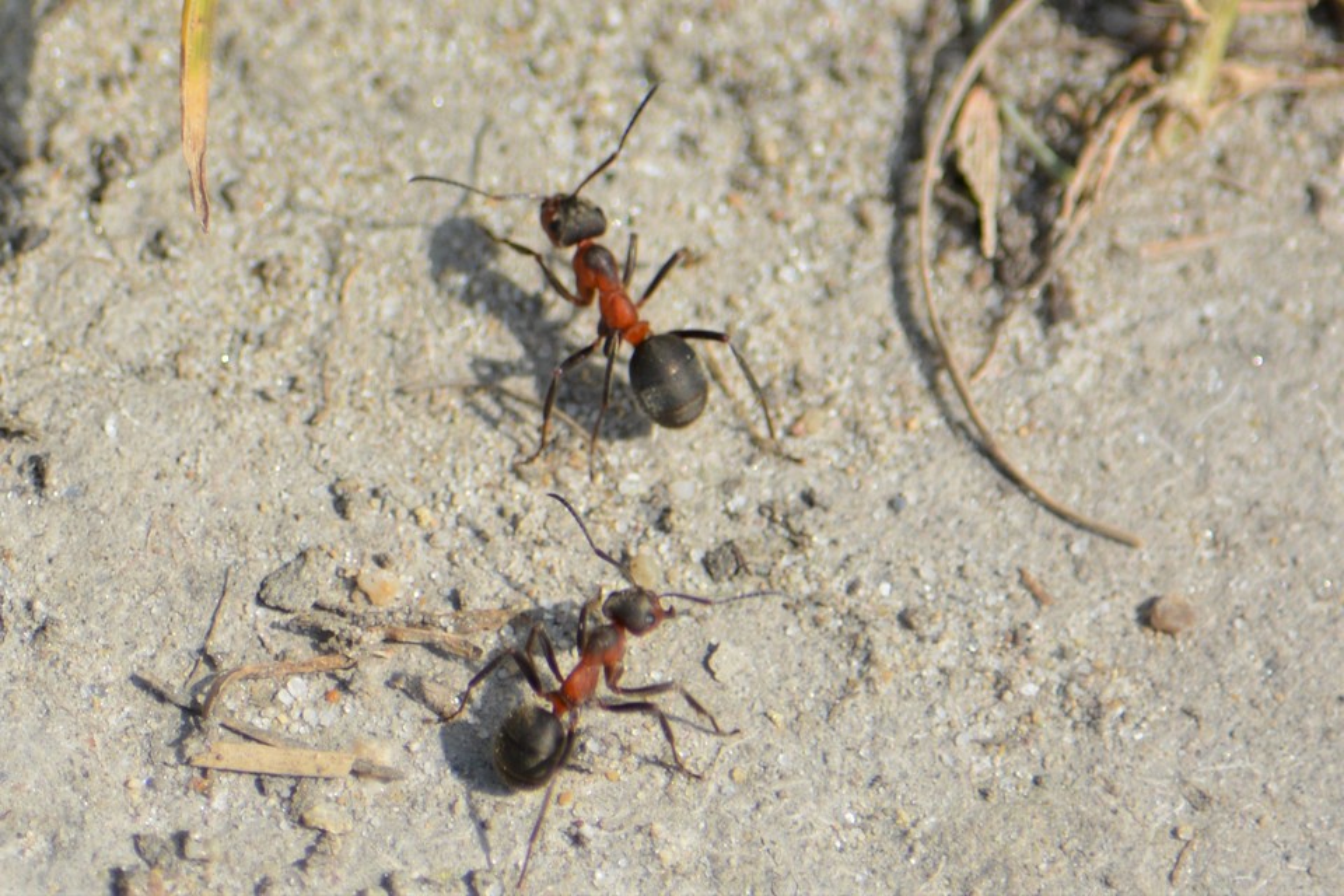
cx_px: 672
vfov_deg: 3.1
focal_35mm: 450
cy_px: 448
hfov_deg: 4.6
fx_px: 16799
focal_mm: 300
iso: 200
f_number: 7.1
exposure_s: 1/800
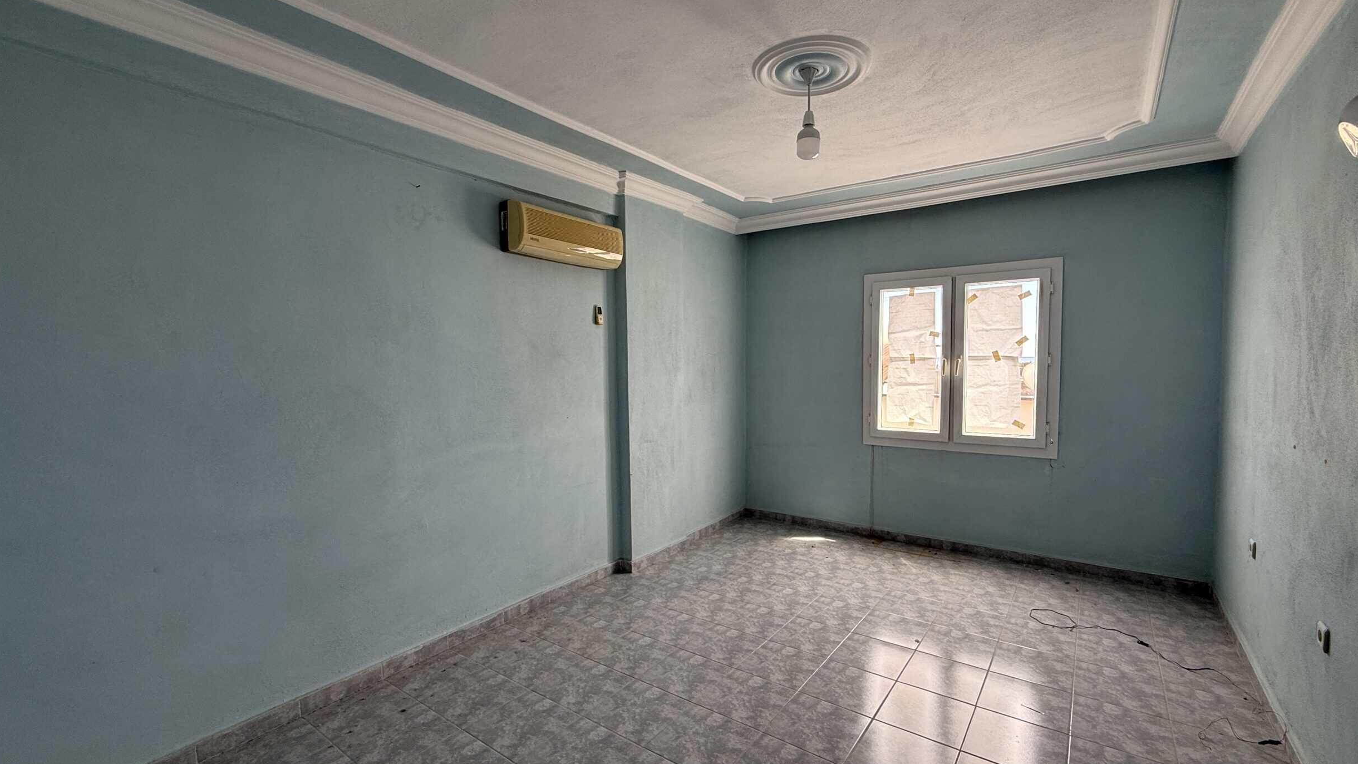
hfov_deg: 99.3
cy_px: 397
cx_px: 705
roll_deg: +0.8
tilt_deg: -3.5
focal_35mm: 16
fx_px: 576
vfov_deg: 67.1
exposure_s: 1/100
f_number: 2.2
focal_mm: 2.22
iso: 64
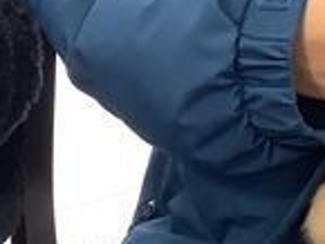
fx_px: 1203
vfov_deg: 11.5
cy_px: 4
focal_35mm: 128
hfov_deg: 15.4
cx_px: 146
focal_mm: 3.3
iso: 250
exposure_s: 1/60
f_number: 2.4
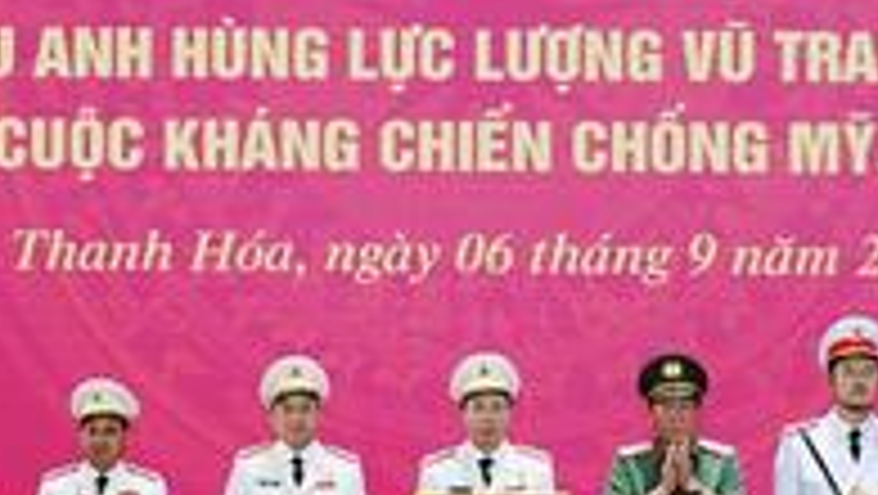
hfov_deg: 18.4
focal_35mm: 116
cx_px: 396
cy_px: 374
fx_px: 2702
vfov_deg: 10.4
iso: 1600
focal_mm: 45
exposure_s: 1/200
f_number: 5.6
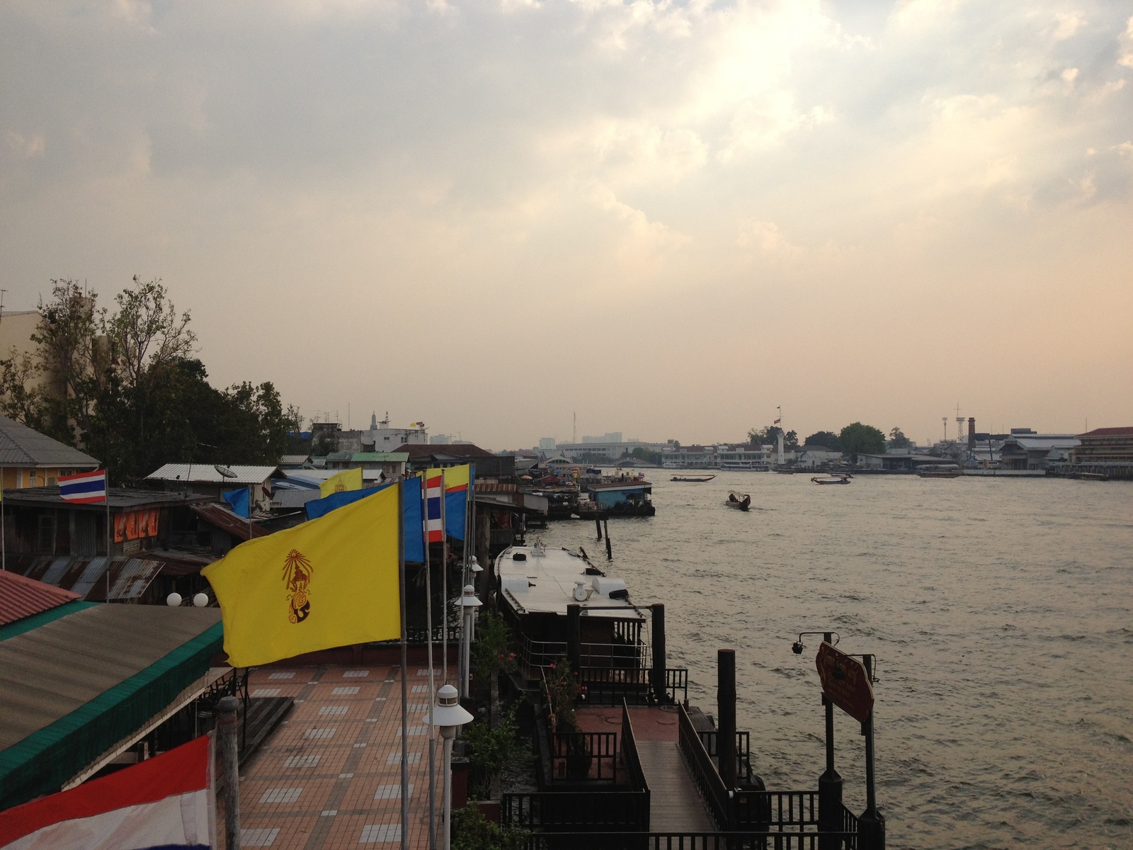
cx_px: 566
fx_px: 1146
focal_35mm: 35
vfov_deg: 40.7
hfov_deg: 52.6
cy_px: 425
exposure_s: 1/1623
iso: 64
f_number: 2.4
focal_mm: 4.28
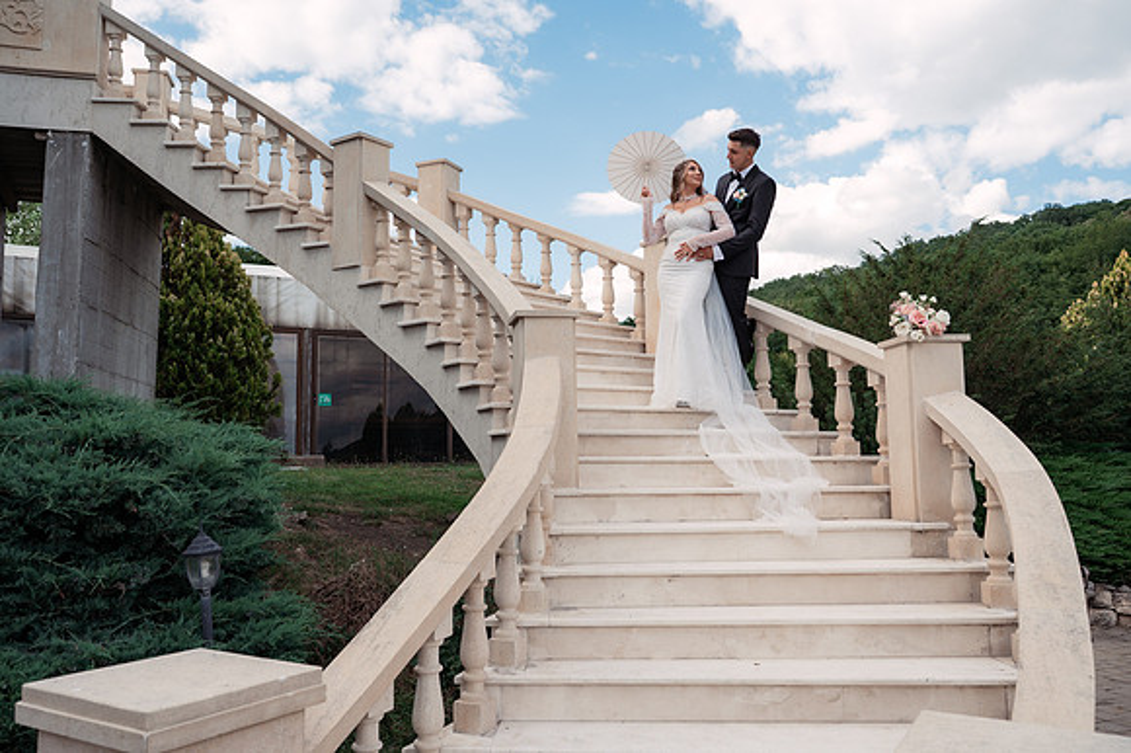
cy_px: 376
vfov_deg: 46.4
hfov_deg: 65.5
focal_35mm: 28
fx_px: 879
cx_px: 566
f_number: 4
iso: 160
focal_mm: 28
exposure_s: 1/640
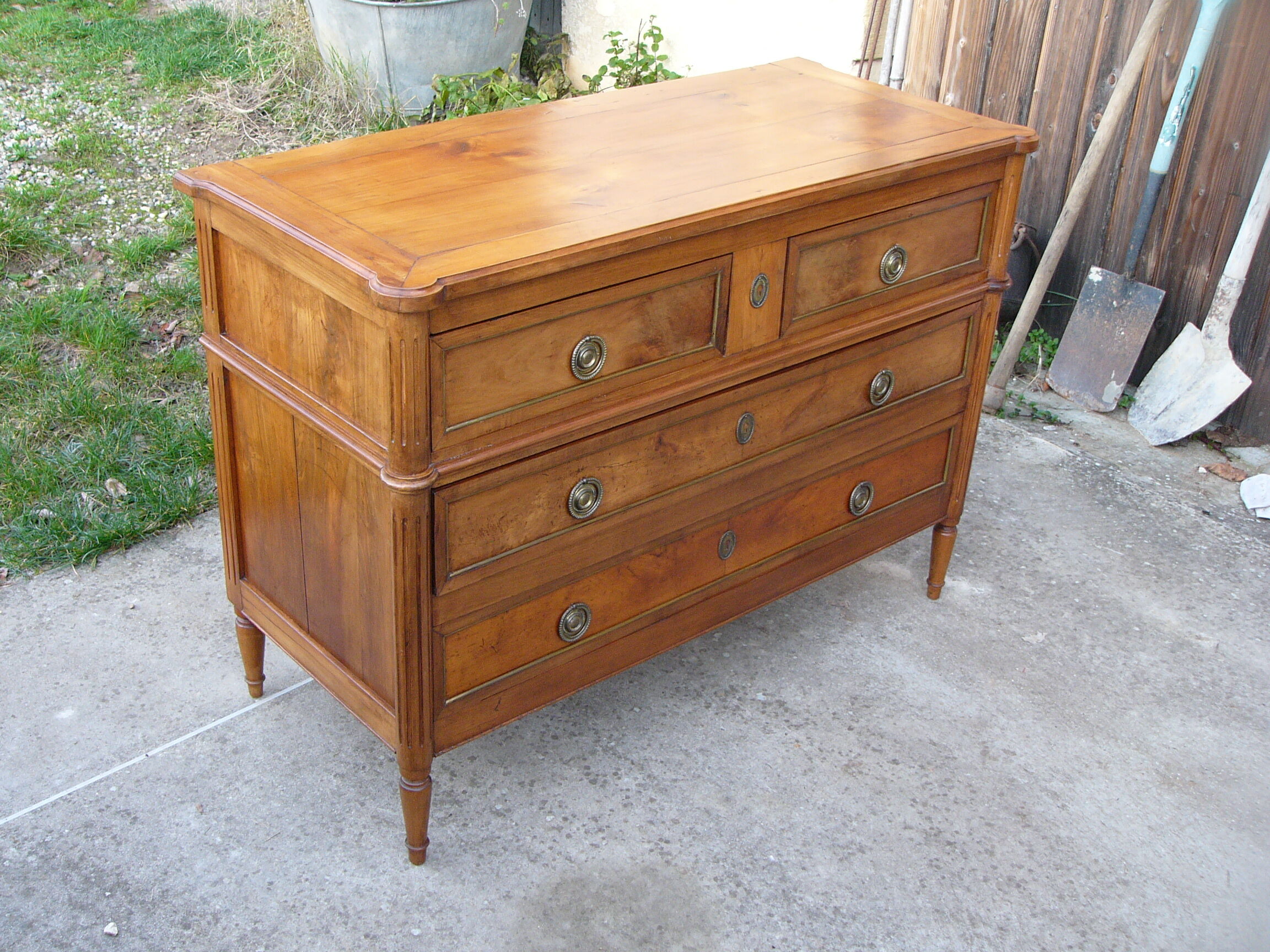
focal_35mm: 42
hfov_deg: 44.8
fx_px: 1541
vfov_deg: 34.3
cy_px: 476
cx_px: 635
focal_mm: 7
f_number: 2.8
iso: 150
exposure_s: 1/60
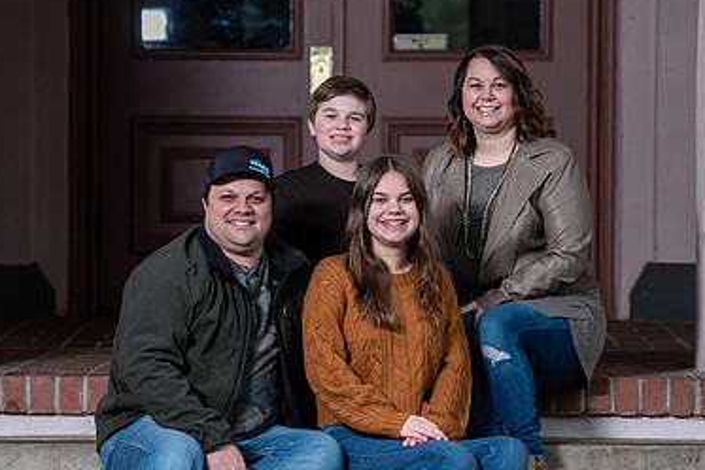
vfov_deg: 6.5
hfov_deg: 9.7
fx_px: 4173
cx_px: 416
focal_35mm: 213
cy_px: 322
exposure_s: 1/125
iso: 200
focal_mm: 135
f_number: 4
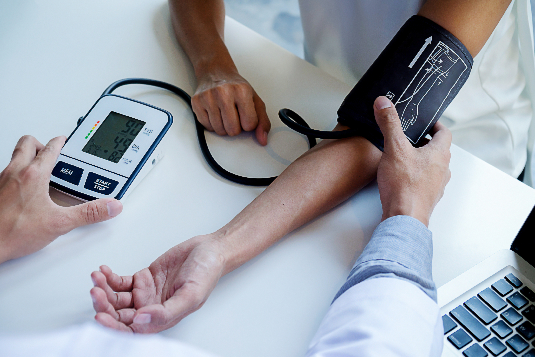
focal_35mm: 51
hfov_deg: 38.9
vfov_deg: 26.5
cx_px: 268
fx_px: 758
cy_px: 178
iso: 400
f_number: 3.6
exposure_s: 1/125
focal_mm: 34.3
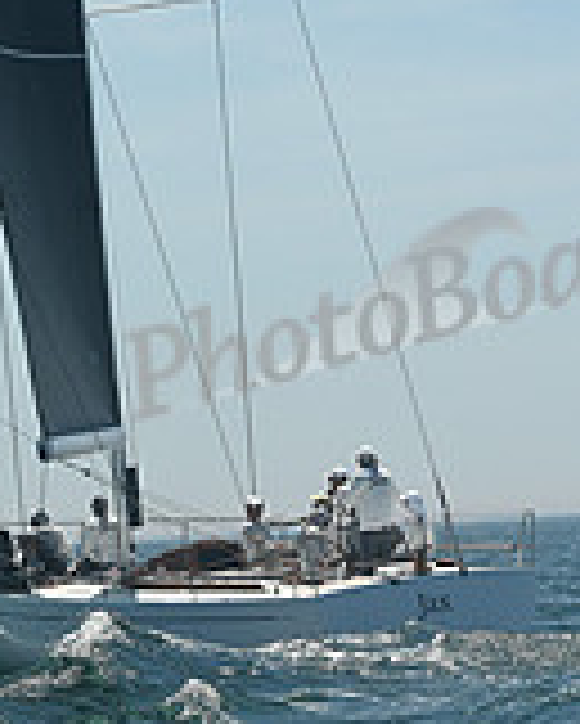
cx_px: -106
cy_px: -324
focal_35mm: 236
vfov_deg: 8.0
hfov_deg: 6.5
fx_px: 5059
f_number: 8
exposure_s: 1/1000
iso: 320
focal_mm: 70
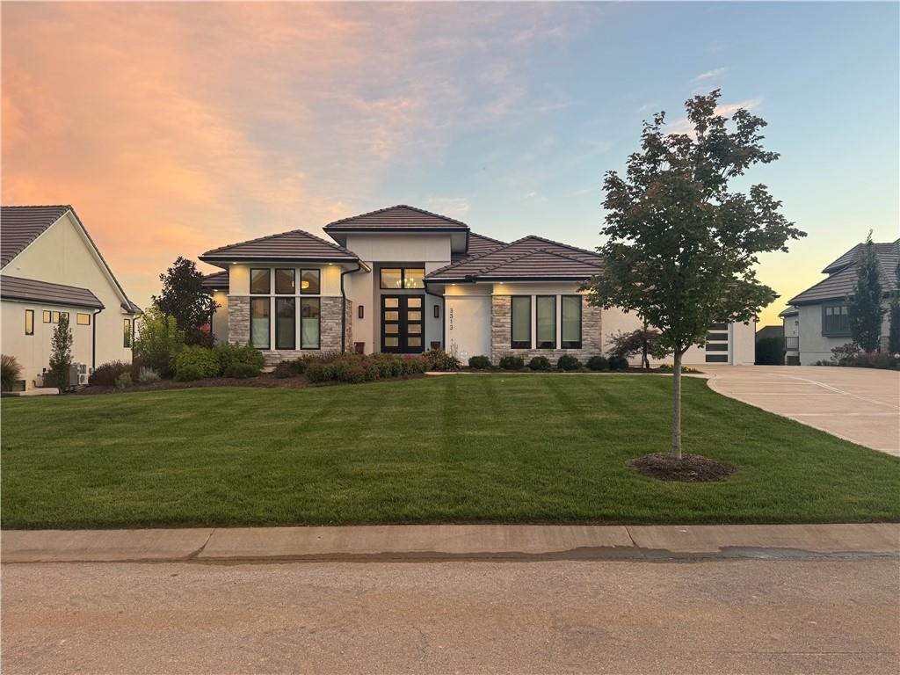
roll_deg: -0.2
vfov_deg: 56.8
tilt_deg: +0.3
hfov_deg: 71.6
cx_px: 450
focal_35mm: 24
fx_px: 624
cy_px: 338
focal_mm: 6.76
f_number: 1.78
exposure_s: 1/121
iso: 80
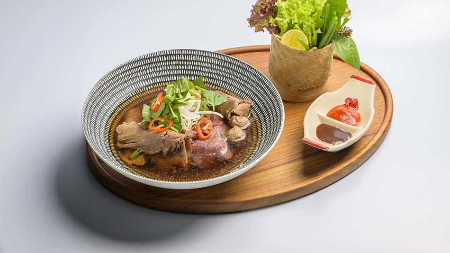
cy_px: 110
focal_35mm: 90
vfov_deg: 13.4
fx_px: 1074
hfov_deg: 23.7
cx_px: 227
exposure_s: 1/200
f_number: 8.5
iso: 80
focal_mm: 85
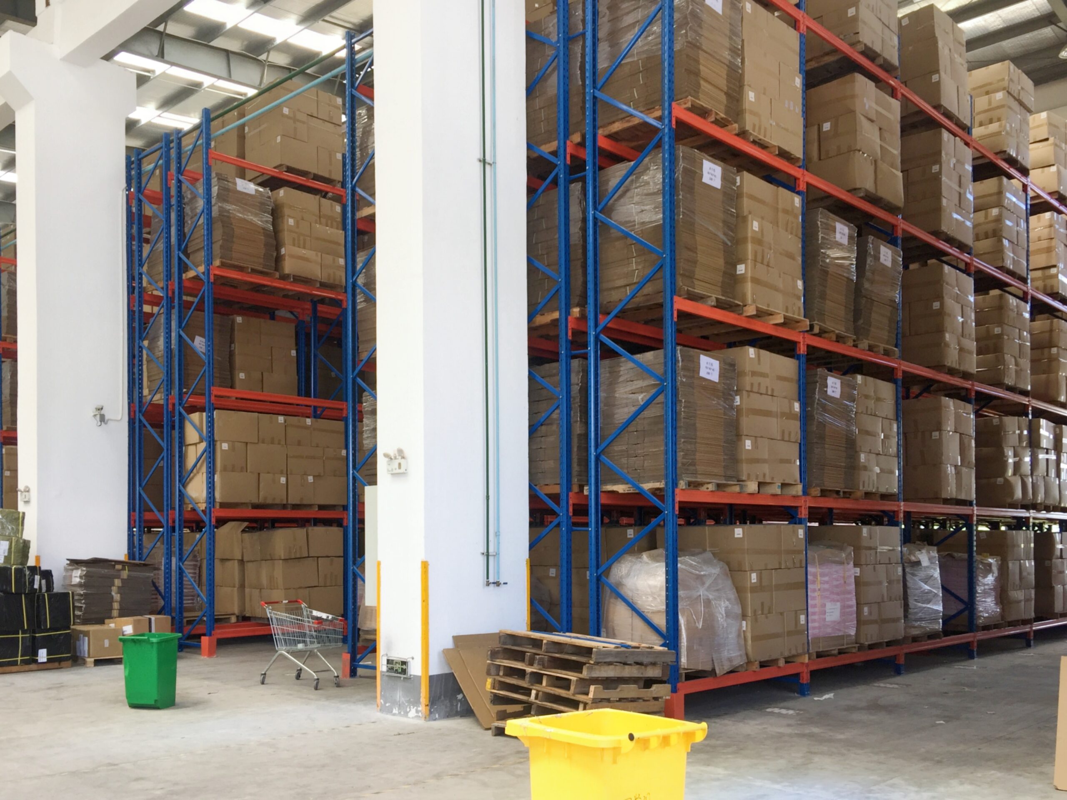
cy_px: 400
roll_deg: -0.4
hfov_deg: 61.7
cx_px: 534
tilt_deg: +9.1
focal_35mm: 29
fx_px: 894
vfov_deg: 48.2
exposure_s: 1/100
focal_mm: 4.15
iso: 32
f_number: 2.2
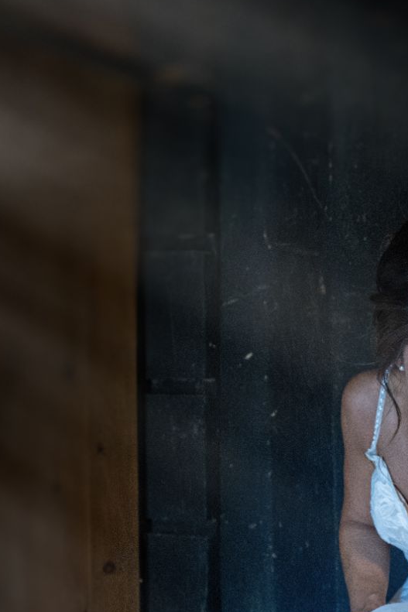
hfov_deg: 14.9
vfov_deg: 21.8
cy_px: 646
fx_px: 1519
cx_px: 446
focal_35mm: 89
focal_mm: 34.5
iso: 2500
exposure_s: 1/30
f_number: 4.5
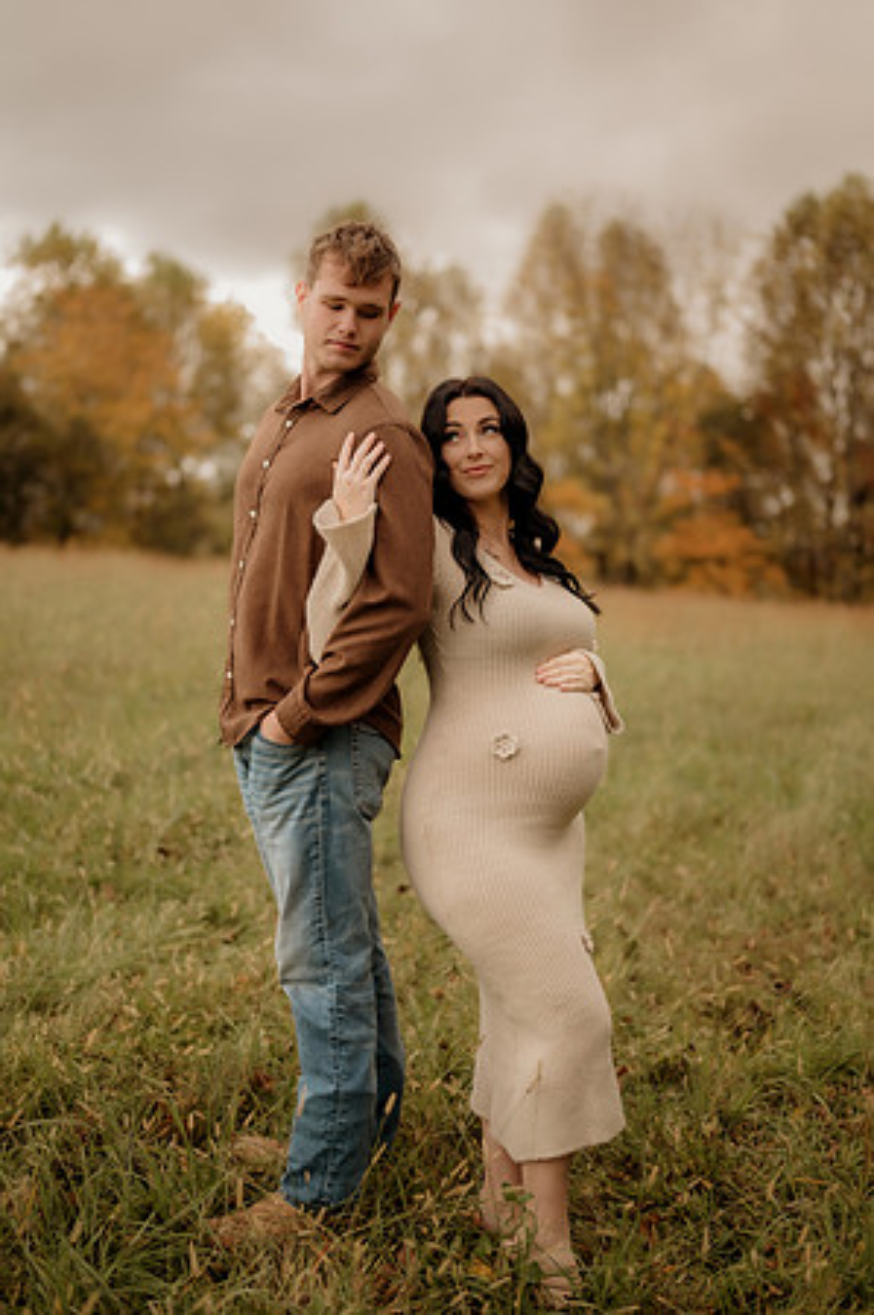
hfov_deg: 26.9
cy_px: 658
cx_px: 437
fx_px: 1825
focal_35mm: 50
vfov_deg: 39.6
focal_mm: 50
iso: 200
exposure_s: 1/320
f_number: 1.8
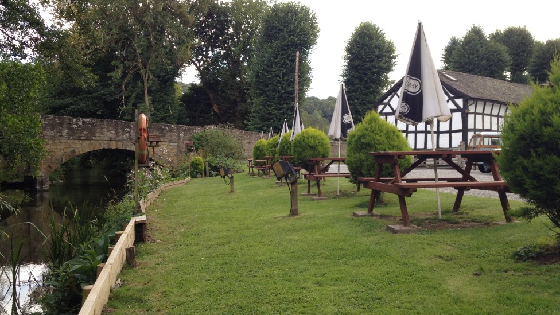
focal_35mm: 40
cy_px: 168
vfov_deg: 29.7
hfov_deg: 50.5
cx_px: 285
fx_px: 594
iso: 50
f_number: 2.4
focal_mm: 4.28
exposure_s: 1/317
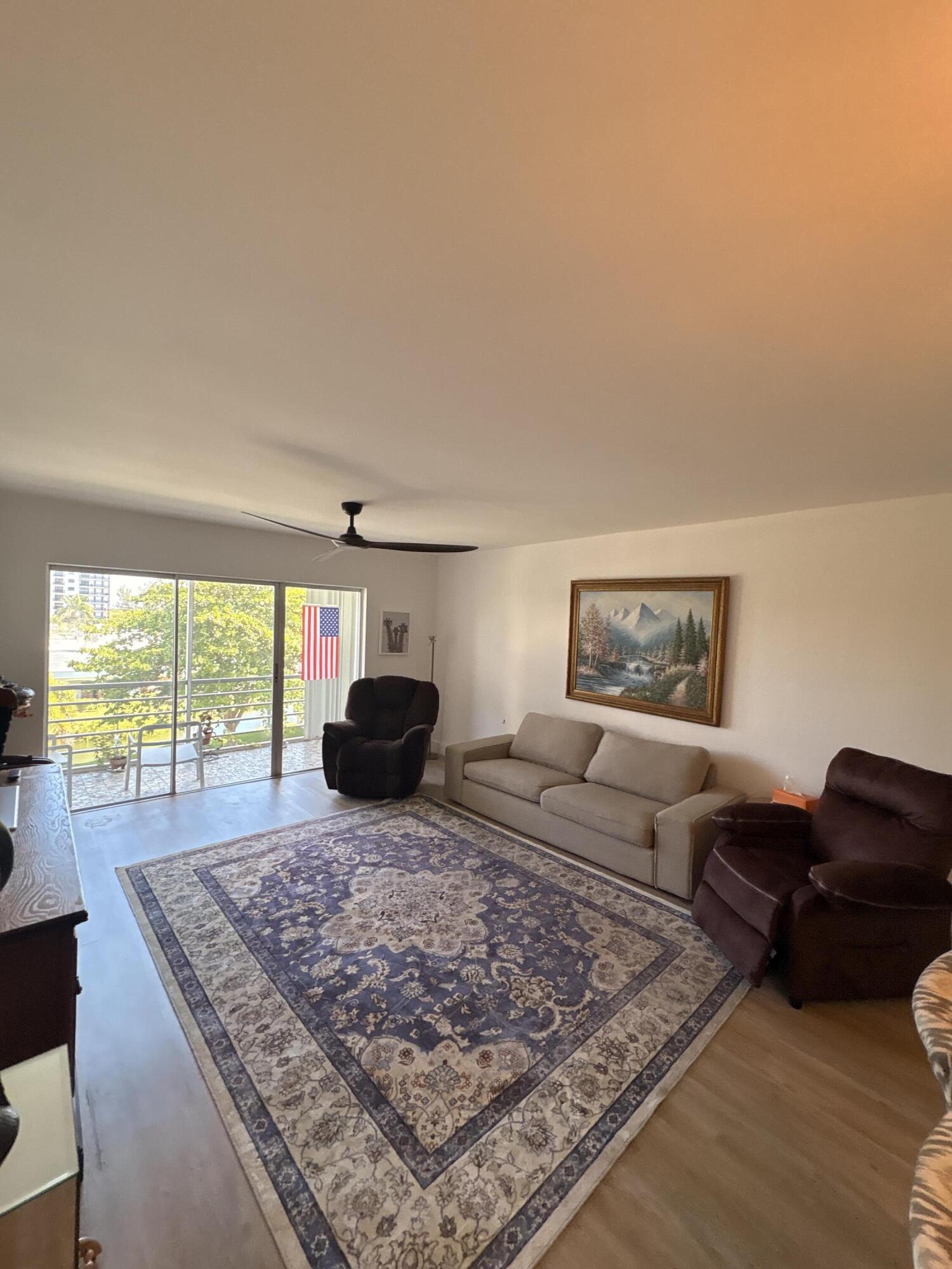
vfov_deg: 102.1
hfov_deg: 85.7
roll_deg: -0.1
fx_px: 513
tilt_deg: +0.7
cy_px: 634
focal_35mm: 14
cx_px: 476
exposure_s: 1/120
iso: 200
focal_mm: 2.22
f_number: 2.2
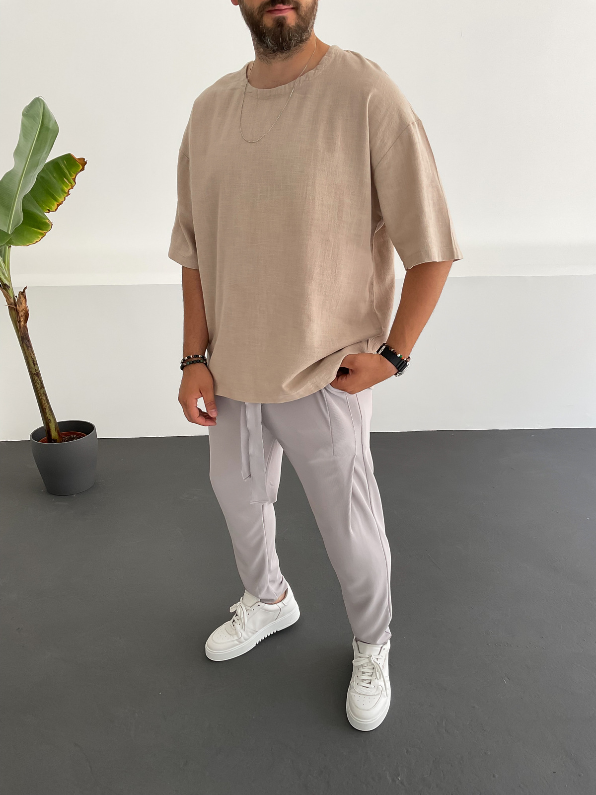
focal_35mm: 29
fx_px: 666
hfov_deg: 48.2
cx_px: 298
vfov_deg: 61.7
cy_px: 398
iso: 32
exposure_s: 1/120
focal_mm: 3
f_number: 1.8
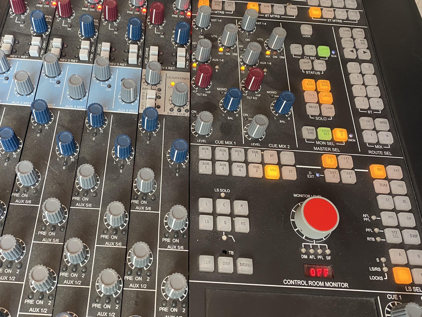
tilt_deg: -44.7
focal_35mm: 34
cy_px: 140
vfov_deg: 41.7
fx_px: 414
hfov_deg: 53.4
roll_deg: -5.2
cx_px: 162
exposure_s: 1/50
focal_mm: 4.25
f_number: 1.8
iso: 200
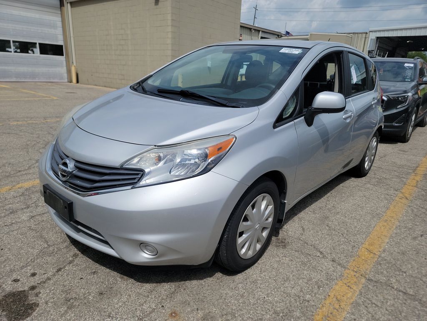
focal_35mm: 24
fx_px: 296
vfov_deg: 56.8
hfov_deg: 71.6
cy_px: 160
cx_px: 214
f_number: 1.8
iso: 50
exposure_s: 1/2593
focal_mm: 6.7
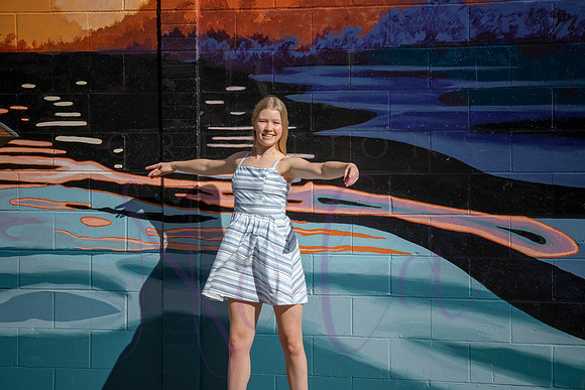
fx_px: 2194
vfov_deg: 10.2
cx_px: 292
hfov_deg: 15.2
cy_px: 195
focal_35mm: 135
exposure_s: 1/1000
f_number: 11
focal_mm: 135
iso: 400
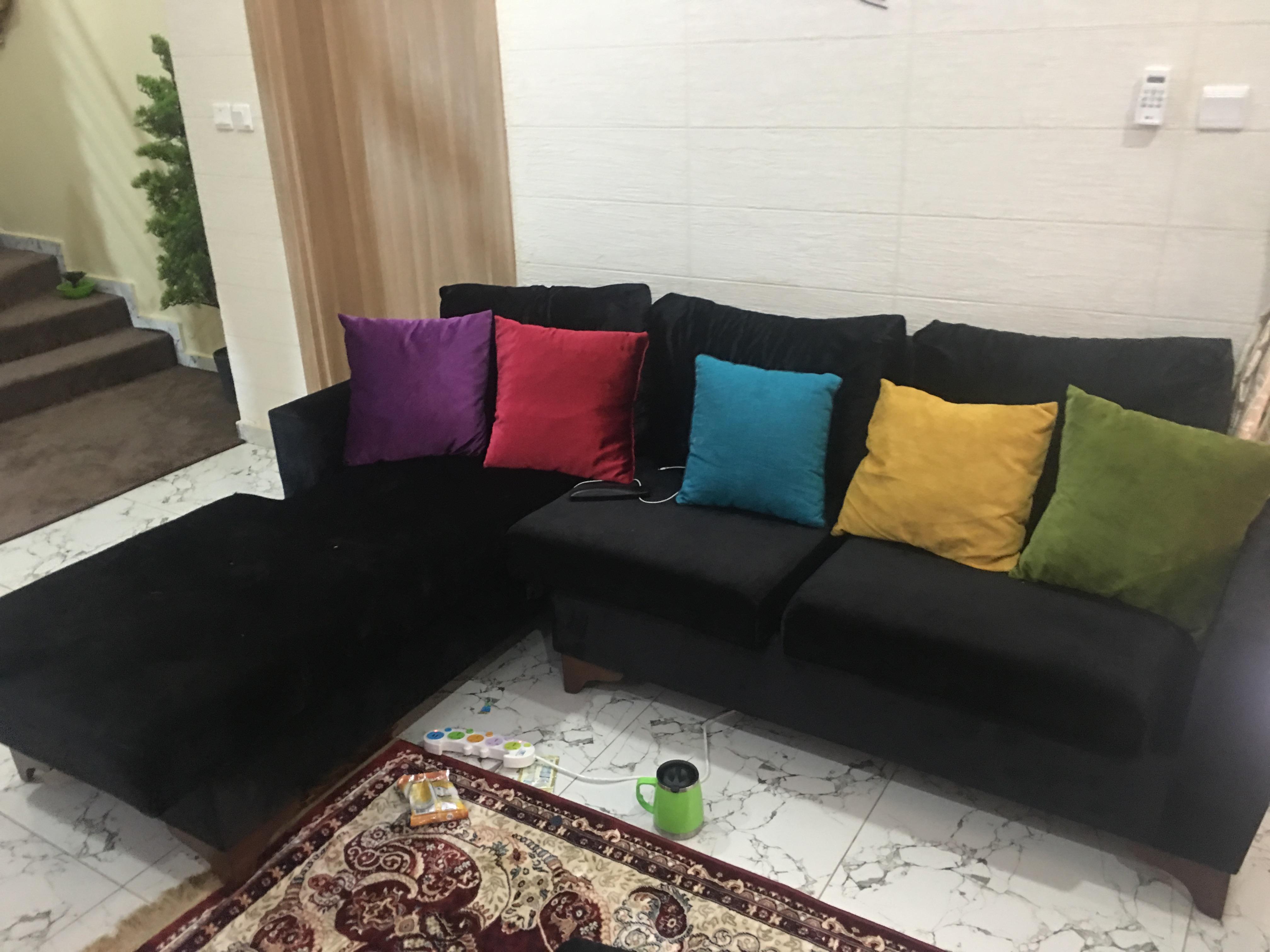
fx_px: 1064
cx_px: 635
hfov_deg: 61.7
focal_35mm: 29
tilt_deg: -21.7
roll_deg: +1.2
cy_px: 476
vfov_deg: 48.2
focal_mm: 4.15
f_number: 2.2
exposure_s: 1/4
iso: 80
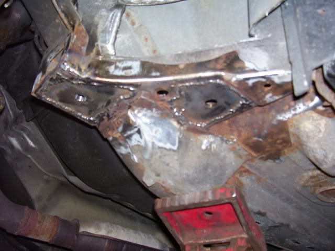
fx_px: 329
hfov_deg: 54.0
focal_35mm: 34
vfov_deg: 41.8
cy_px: 126
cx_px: 168
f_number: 2.7
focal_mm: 5.6
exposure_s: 1/60
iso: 125
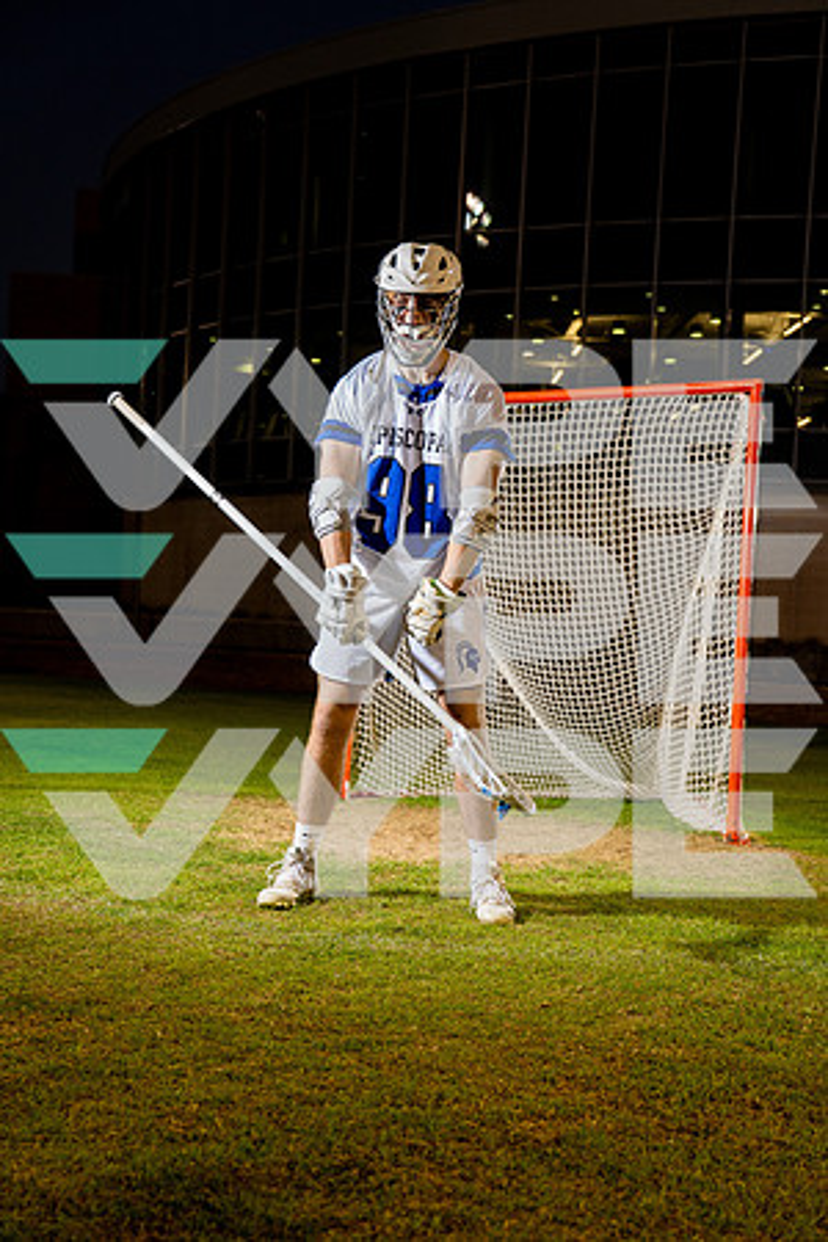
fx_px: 1552
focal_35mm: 45
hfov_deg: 29.9
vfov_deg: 43.6
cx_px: 414
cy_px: 621
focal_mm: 45
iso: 400
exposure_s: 1/250
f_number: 4
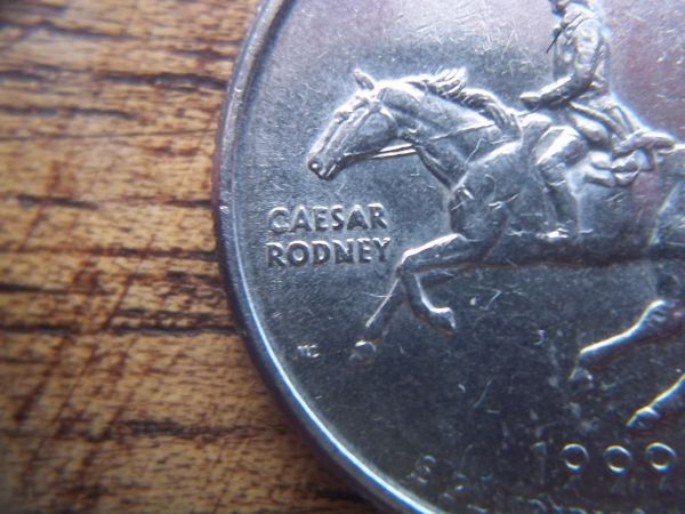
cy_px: 257
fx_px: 712
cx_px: 342
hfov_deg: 51.4
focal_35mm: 36
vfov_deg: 39.7
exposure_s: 1/30
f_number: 3.1
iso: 80
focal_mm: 6.5
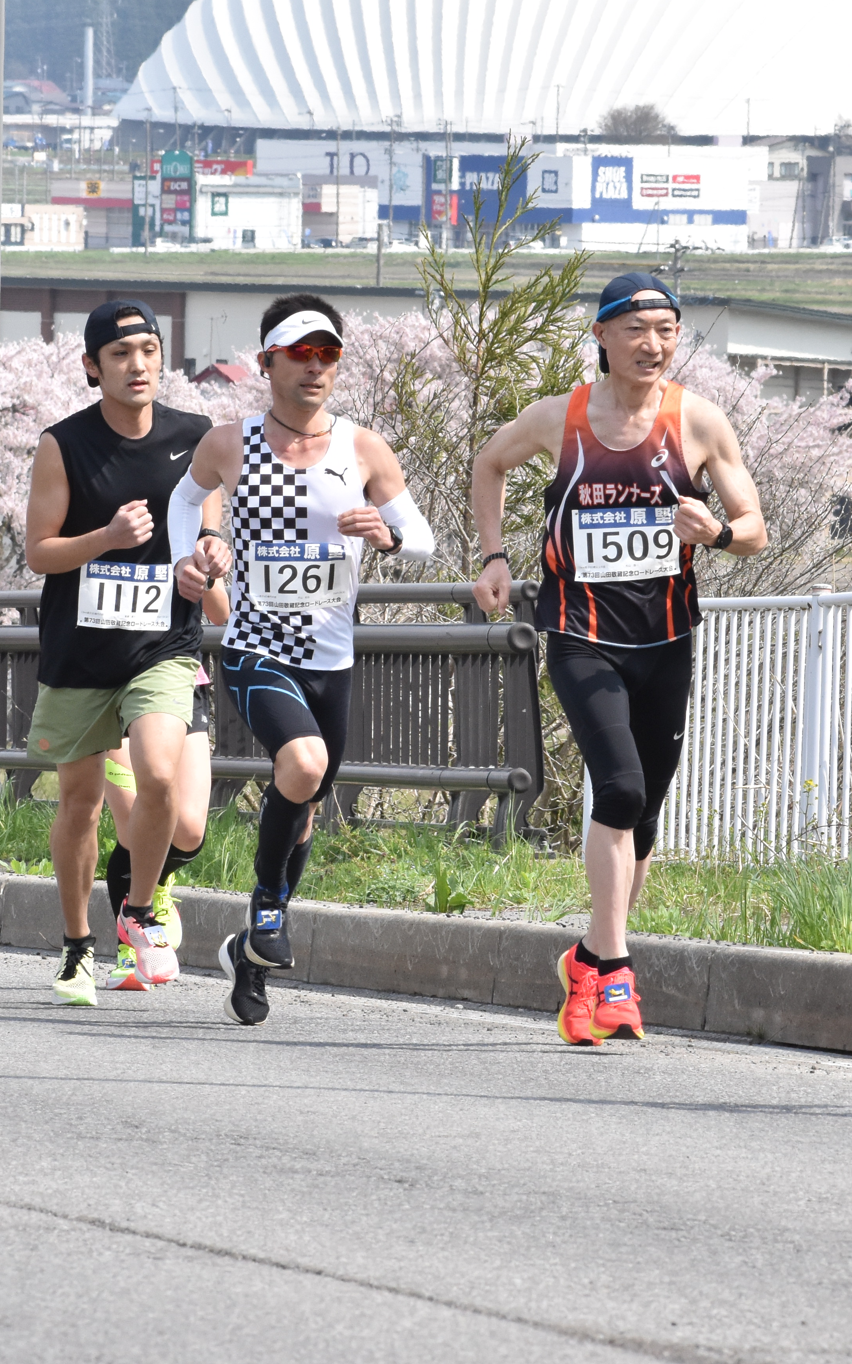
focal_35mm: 344
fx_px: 12781
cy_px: 621
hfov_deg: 3.8
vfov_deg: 6.1
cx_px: 310
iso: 1000
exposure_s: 1/800
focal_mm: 130
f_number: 13
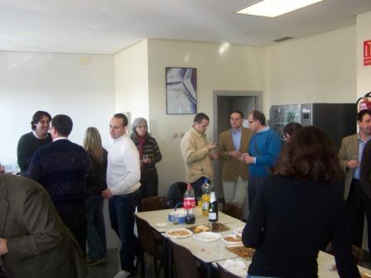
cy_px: 139
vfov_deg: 37.7
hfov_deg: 49.0
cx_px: 186
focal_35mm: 38
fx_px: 407
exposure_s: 1/60
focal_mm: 6.3
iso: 200
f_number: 2.8
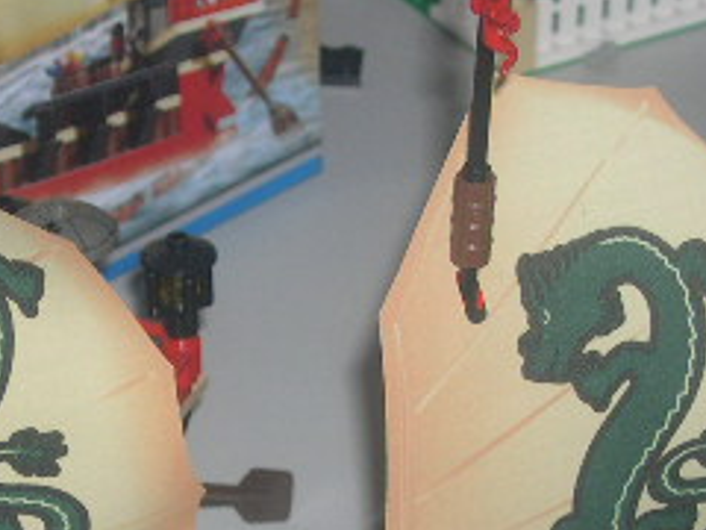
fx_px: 3651
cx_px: 168
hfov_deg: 11.0
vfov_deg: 8.3
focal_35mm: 179
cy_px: 536
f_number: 3.7
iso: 100
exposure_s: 1/60
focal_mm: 14.2
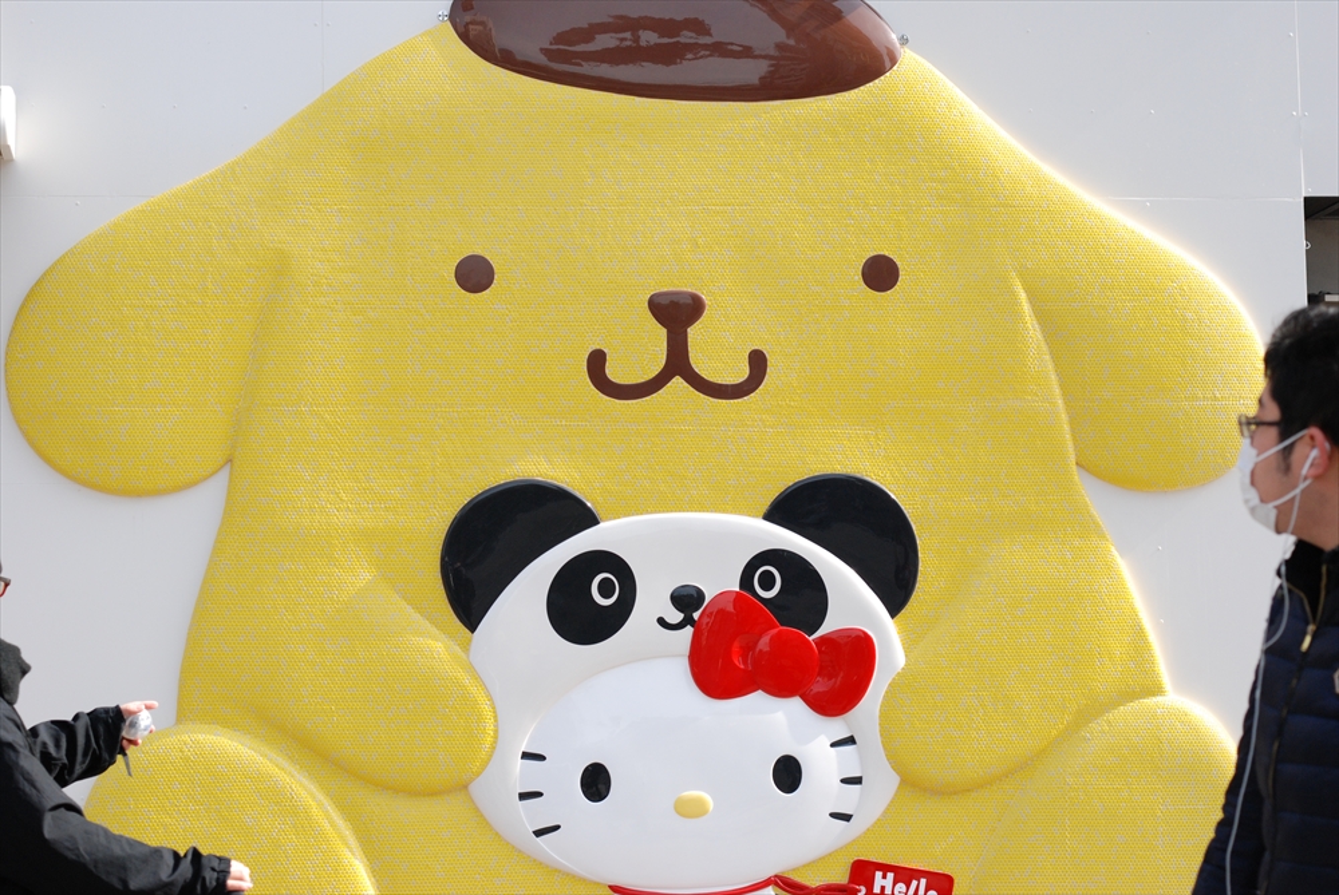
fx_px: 2792
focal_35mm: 75
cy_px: 448
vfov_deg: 18.2
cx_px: 670
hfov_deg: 27.0
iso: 400
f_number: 5.6
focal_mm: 50
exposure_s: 1/1000
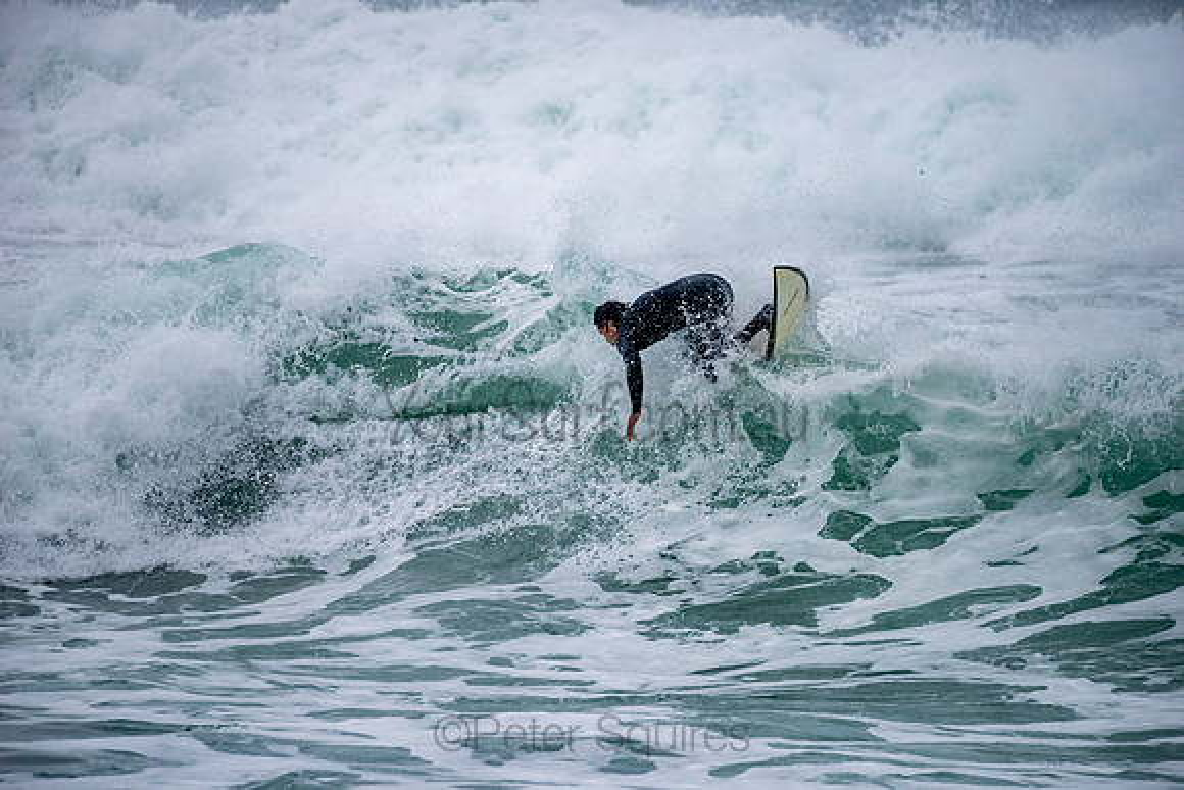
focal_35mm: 500
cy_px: 395
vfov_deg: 2.8
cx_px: 592
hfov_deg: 4.1
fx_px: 16448
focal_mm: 500
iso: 500
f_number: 5.6
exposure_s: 1/1250
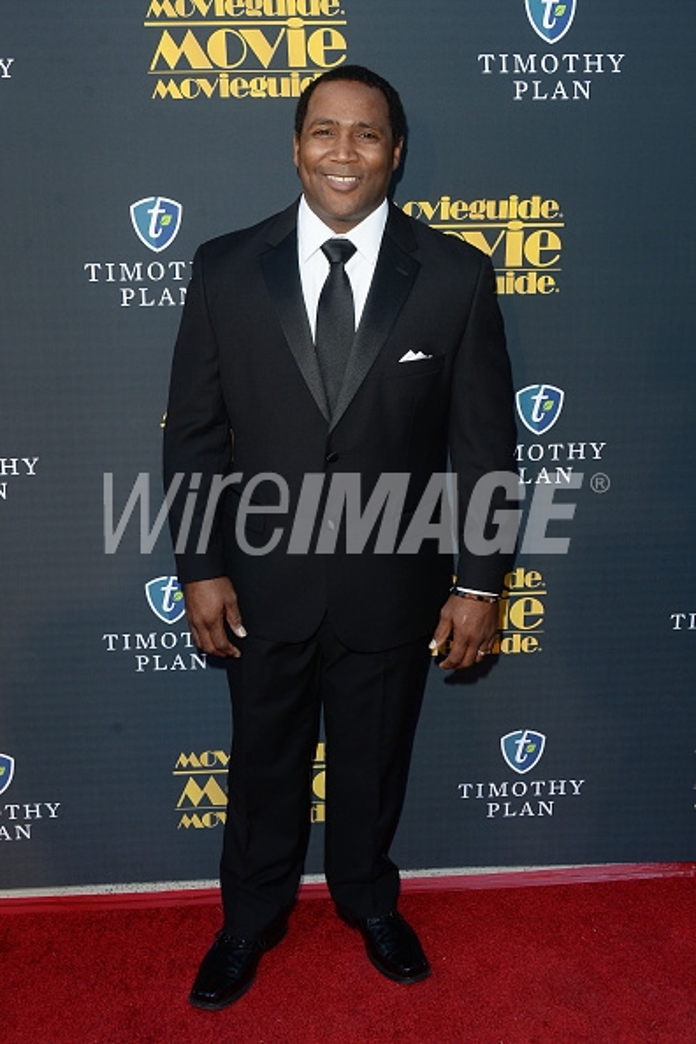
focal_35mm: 34
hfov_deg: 38.9
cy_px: 522
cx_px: 348
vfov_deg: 55.8
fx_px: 986
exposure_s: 1/160
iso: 500
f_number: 7.1
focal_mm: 34
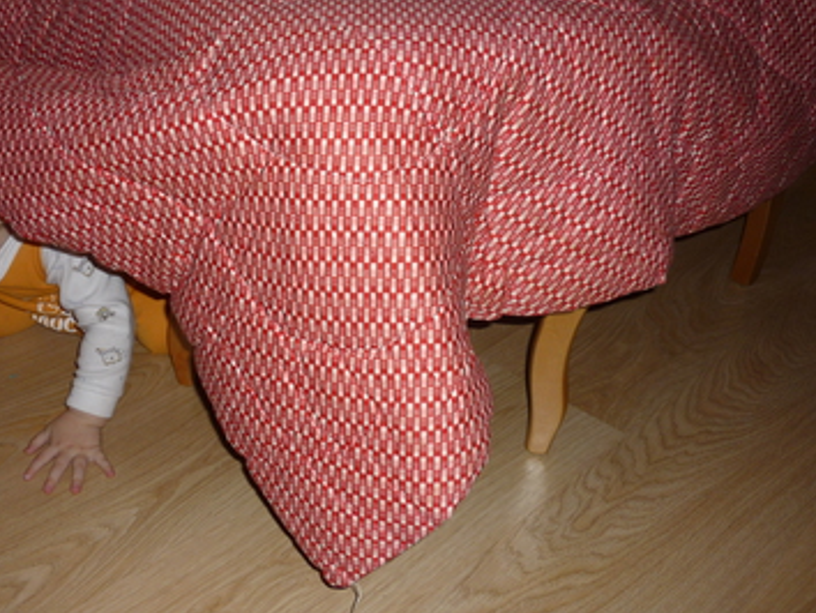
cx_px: 316
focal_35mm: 42
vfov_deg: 34.3
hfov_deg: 44.5
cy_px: 249
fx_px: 991
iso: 100
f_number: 2.8
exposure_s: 1/30
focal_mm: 5.5
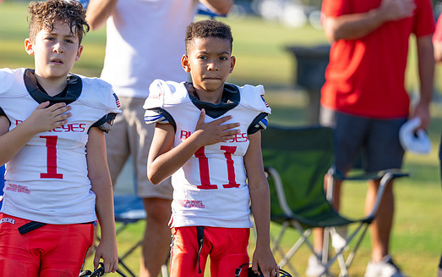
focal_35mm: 242
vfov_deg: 5.4
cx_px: 220
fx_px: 2915
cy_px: 132
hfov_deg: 8.7
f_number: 2.8
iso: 100
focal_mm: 200
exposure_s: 1/640
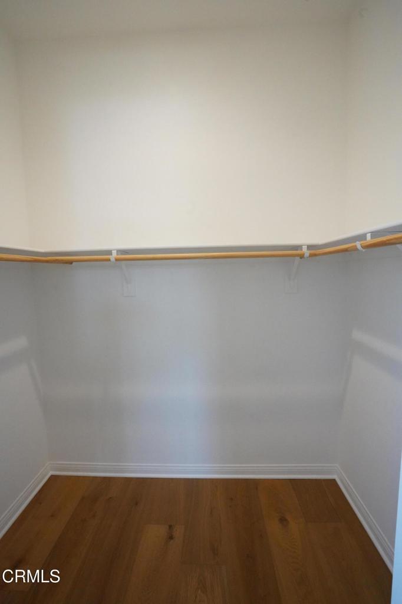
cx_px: 201
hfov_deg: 73.7
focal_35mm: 16
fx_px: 268
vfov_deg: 96.8
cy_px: 302
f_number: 11
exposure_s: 1/200
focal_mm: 16
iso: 12800
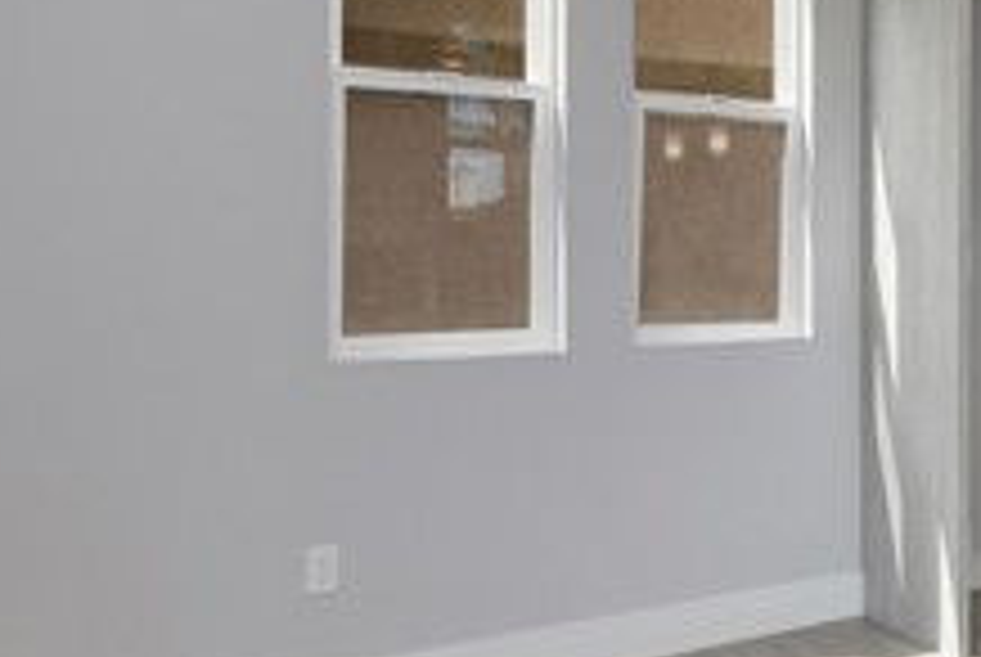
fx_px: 1201
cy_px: 209
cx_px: 1152
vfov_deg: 30.3
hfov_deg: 35.7
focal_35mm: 44
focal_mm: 10
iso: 400
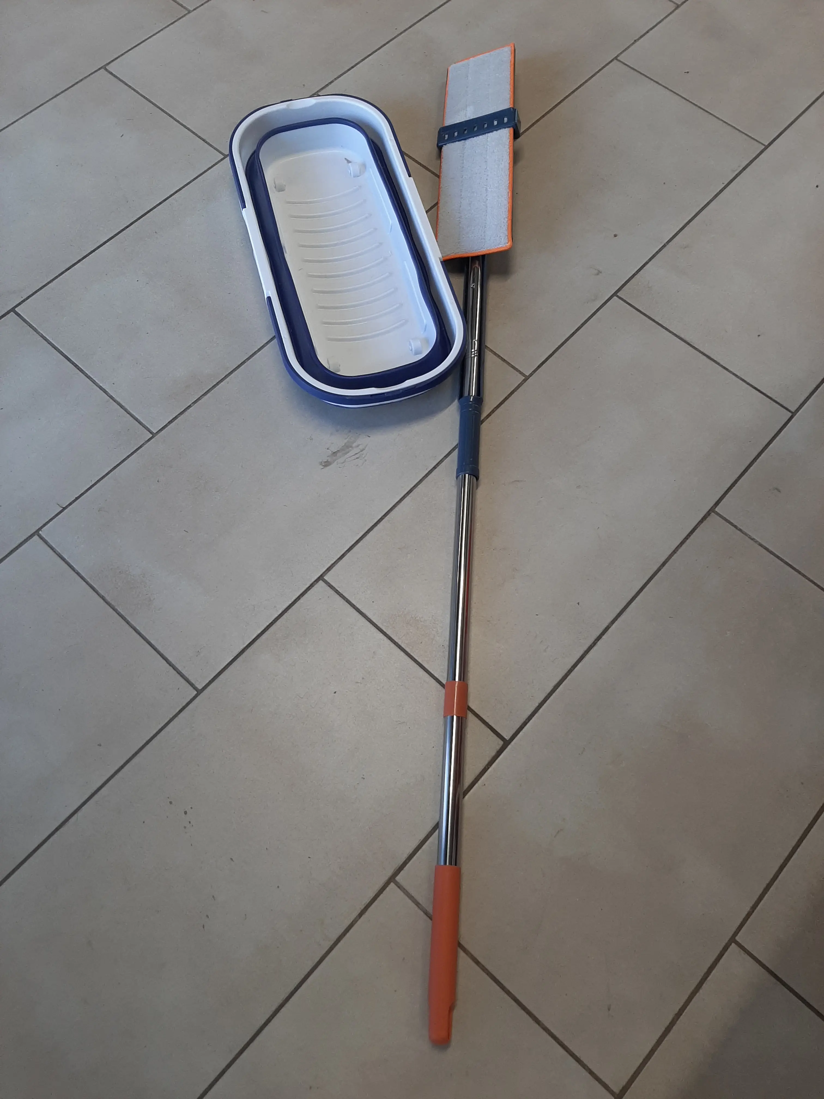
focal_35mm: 26
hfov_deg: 53.1
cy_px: 550
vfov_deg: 67.3
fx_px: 825
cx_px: 412
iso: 64
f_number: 1.7
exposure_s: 1/100
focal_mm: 3.93
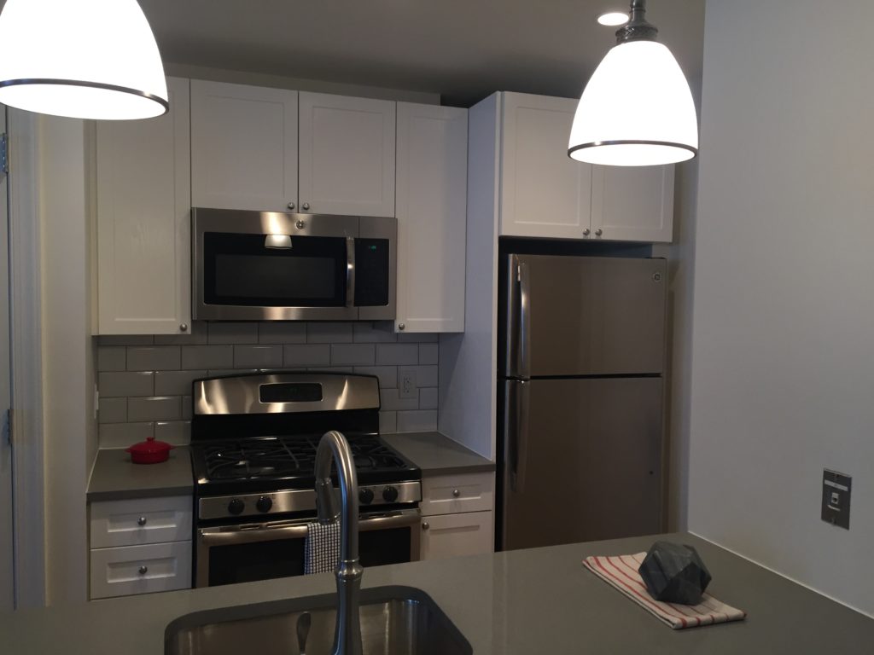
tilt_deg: -3.1
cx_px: 437
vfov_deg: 48.2
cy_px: 328
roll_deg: +0.3
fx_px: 732
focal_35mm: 29
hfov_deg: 61.7
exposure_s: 1/30
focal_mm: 4.15
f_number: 2.2
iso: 40
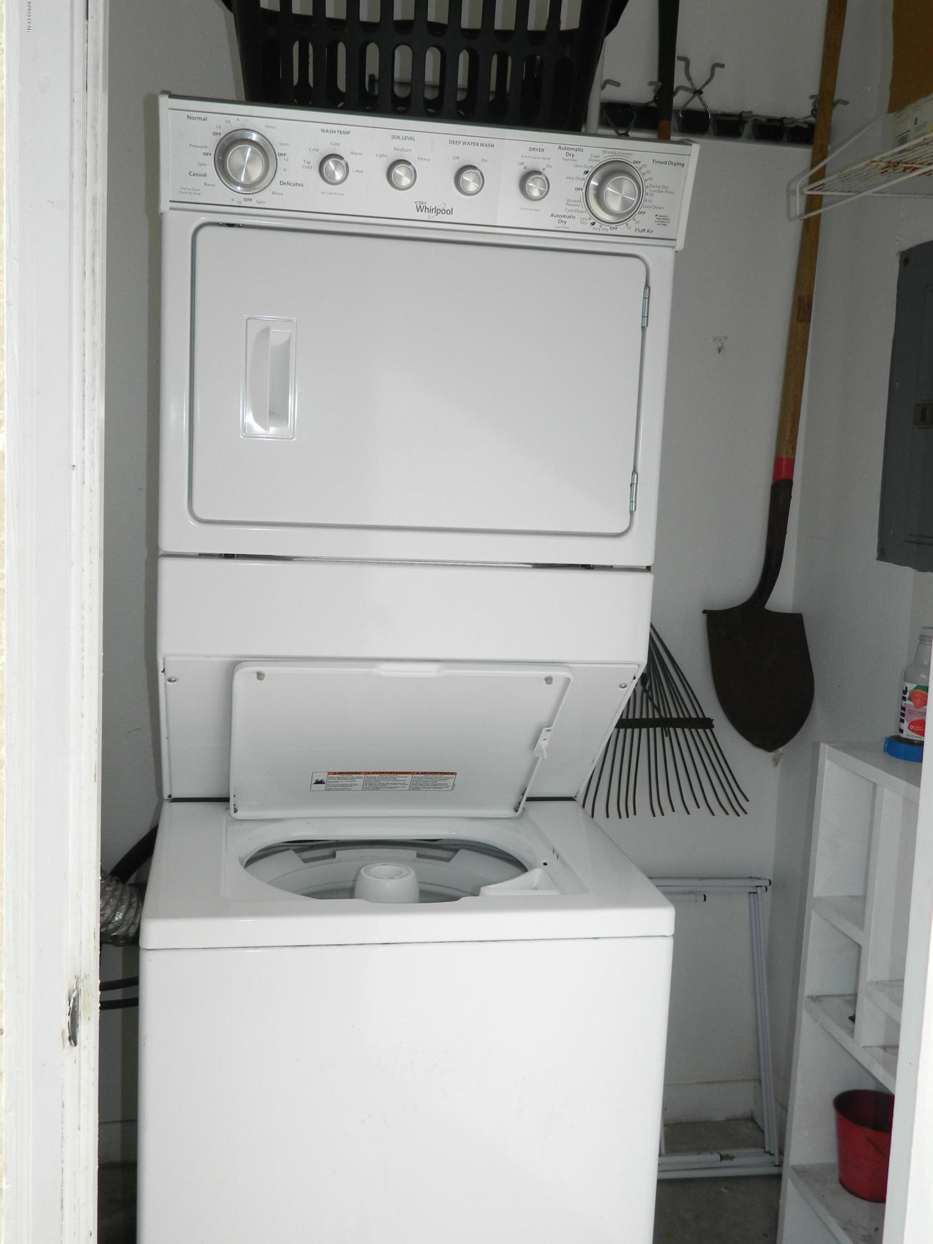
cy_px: 622
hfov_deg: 40.7
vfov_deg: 52.6
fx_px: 1258
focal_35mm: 35
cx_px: 466
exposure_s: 1/500
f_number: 3.3
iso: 80
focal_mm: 6.2
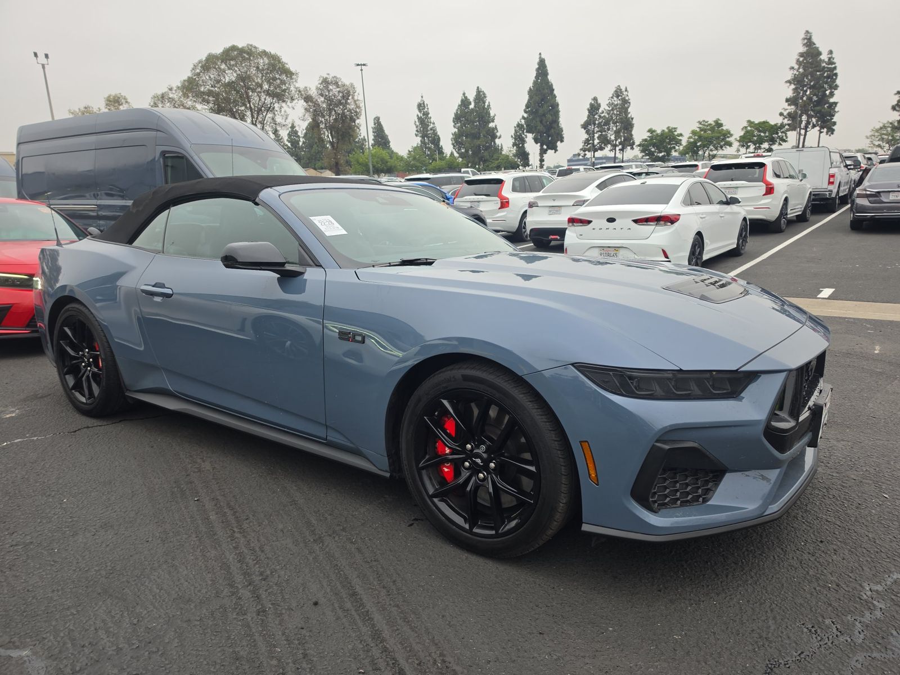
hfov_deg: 73.9
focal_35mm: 23
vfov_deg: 58.9
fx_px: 598
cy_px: 338
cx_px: 450
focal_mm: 6.5
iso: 11
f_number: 1.4
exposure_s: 1/119
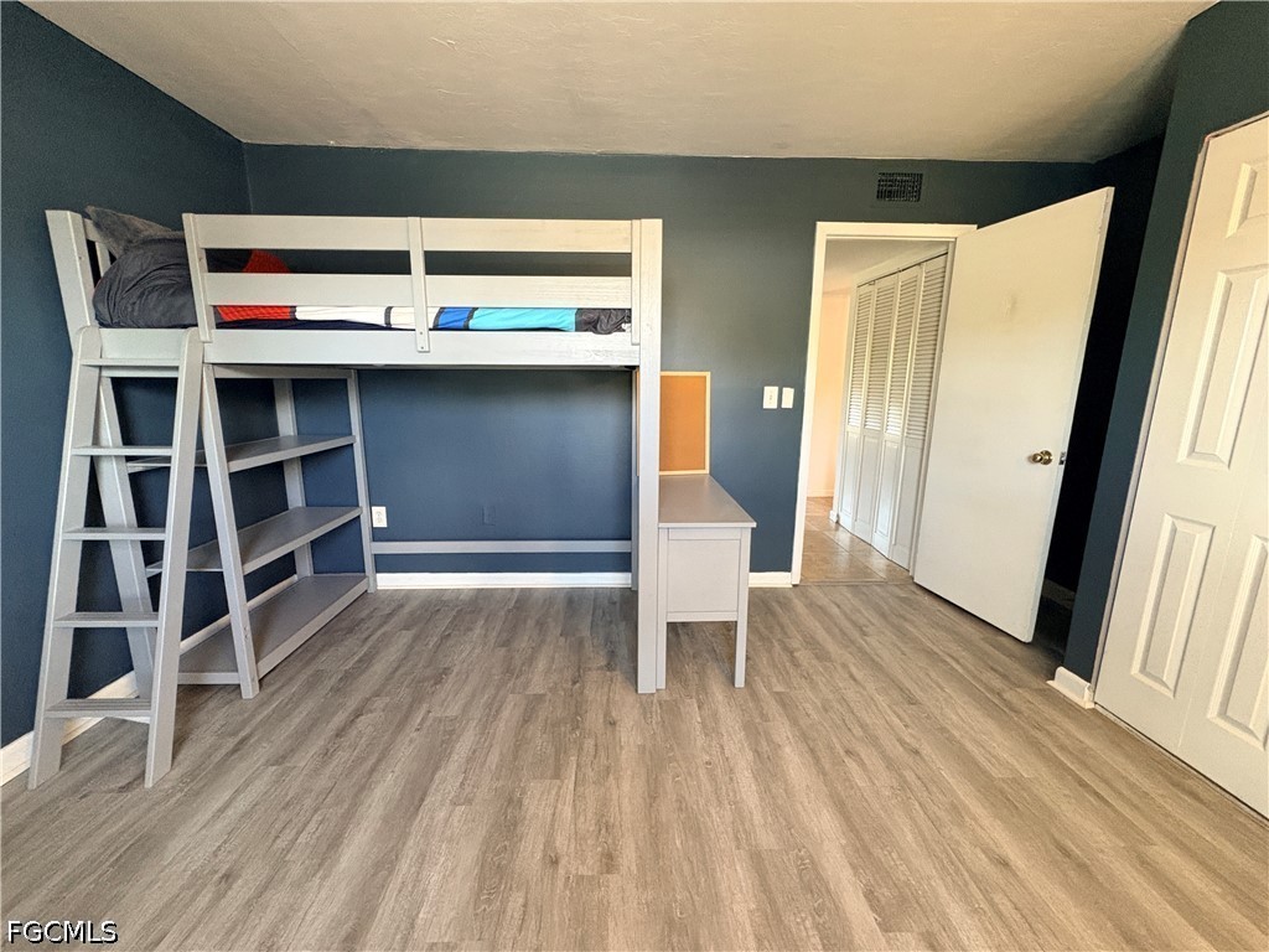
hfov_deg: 102.1
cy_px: 476
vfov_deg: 85.7
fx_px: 513
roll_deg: -0.2
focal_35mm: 14
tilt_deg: -9.8
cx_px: 634
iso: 500
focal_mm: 2.22
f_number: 2.2
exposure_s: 1/60
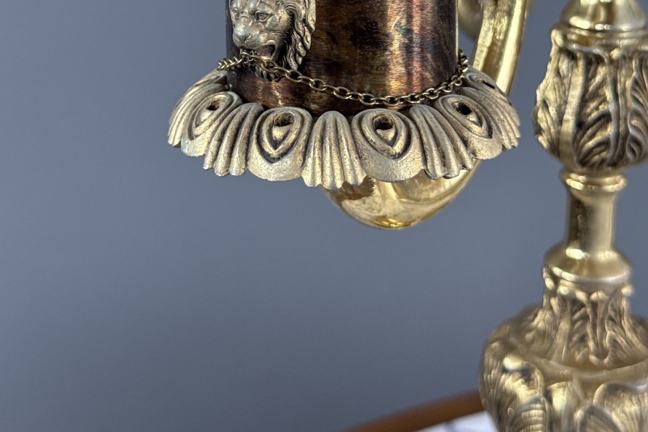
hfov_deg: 30.1
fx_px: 1206
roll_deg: -0.5
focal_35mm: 67
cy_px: 10
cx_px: 325
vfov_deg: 19.8
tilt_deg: -14.5
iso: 80
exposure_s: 1/100
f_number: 1.78
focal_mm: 6.76
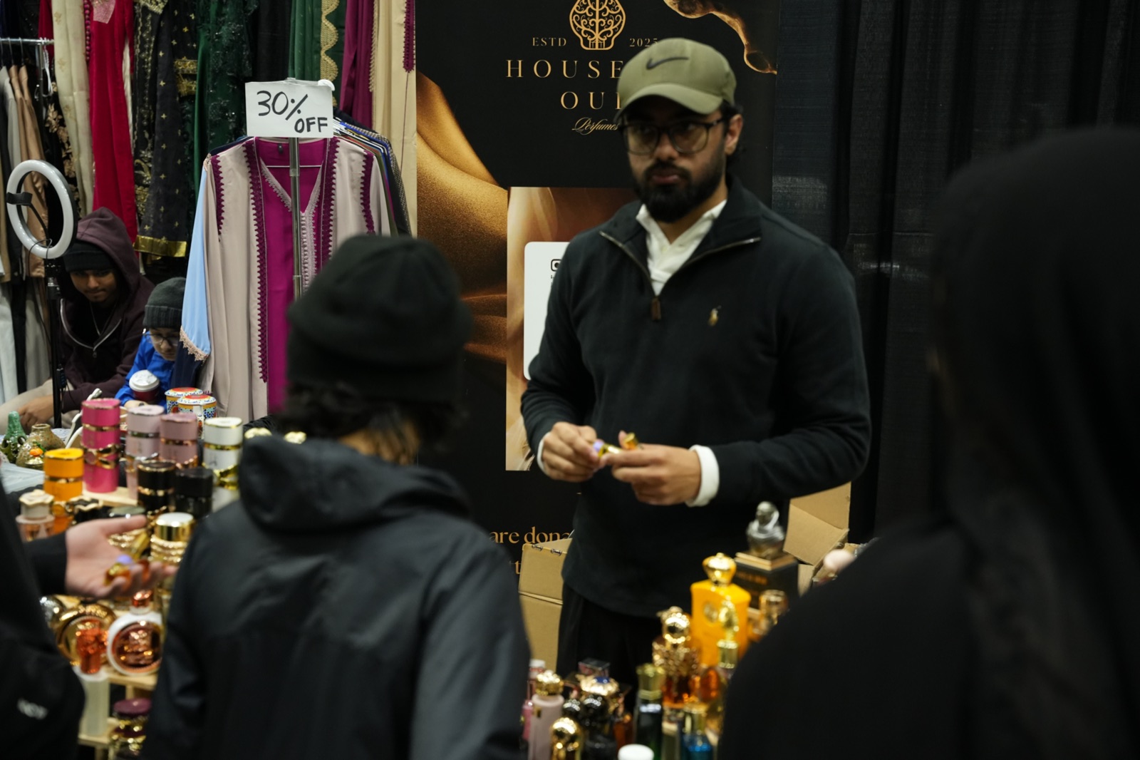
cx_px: 570
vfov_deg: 26.8
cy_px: 380
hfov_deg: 39.3
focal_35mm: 50
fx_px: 1596
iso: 3200
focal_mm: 50.4
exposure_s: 1/250
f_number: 4
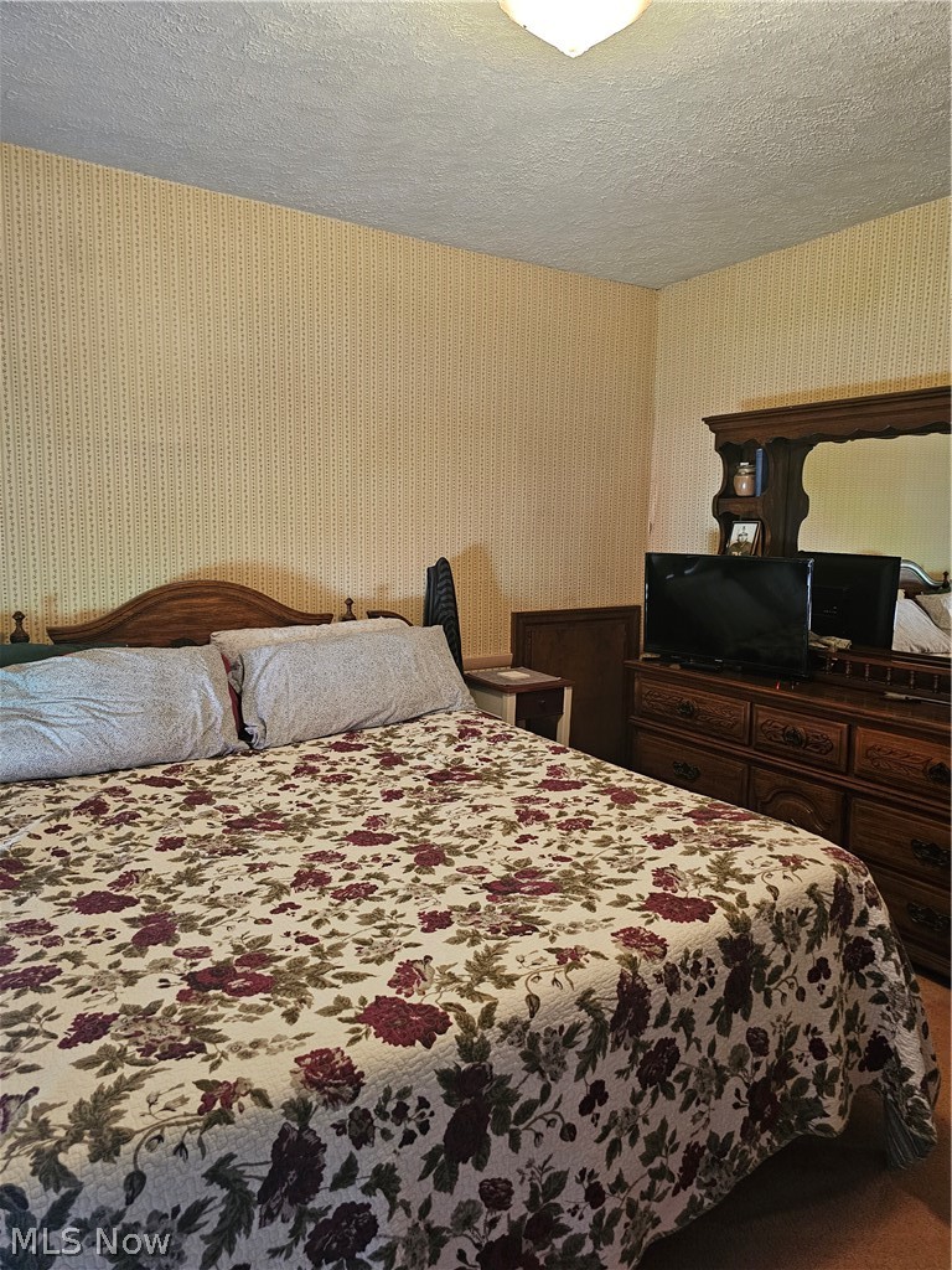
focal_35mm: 23
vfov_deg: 73.9
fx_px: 843
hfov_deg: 58.9
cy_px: 635
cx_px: 476
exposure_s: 1/40
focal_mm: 6.3
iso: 500
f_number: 1.7
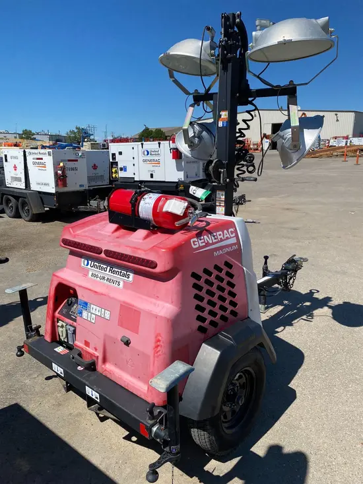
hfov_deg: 53.1
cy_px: 242
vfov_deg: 67.3
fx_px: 363
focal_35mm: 26
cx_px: 182
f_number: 1.8
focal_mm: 4.25
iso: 32
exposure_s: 1/3846
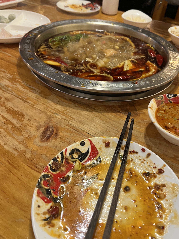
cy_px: 106
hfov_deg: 48.2
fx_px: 200
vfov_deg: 61.5
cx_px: 98
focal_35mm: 29
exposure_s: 1/50
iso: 200
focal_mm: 5.1
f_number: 1.6
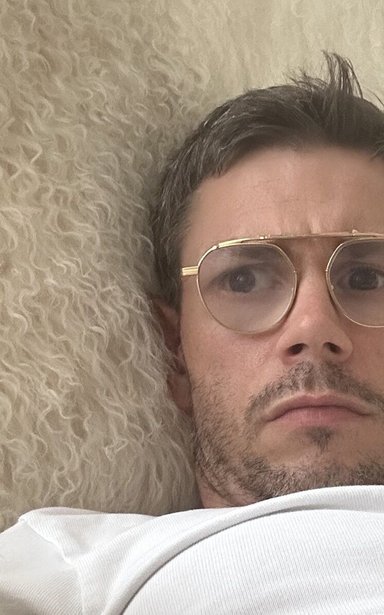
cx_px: 419
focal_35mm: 68
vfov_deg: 29.7
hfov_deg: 18.4
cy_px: 470
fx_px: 1139
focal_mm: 2.69
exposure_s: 1/60
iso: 320
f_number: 1.9
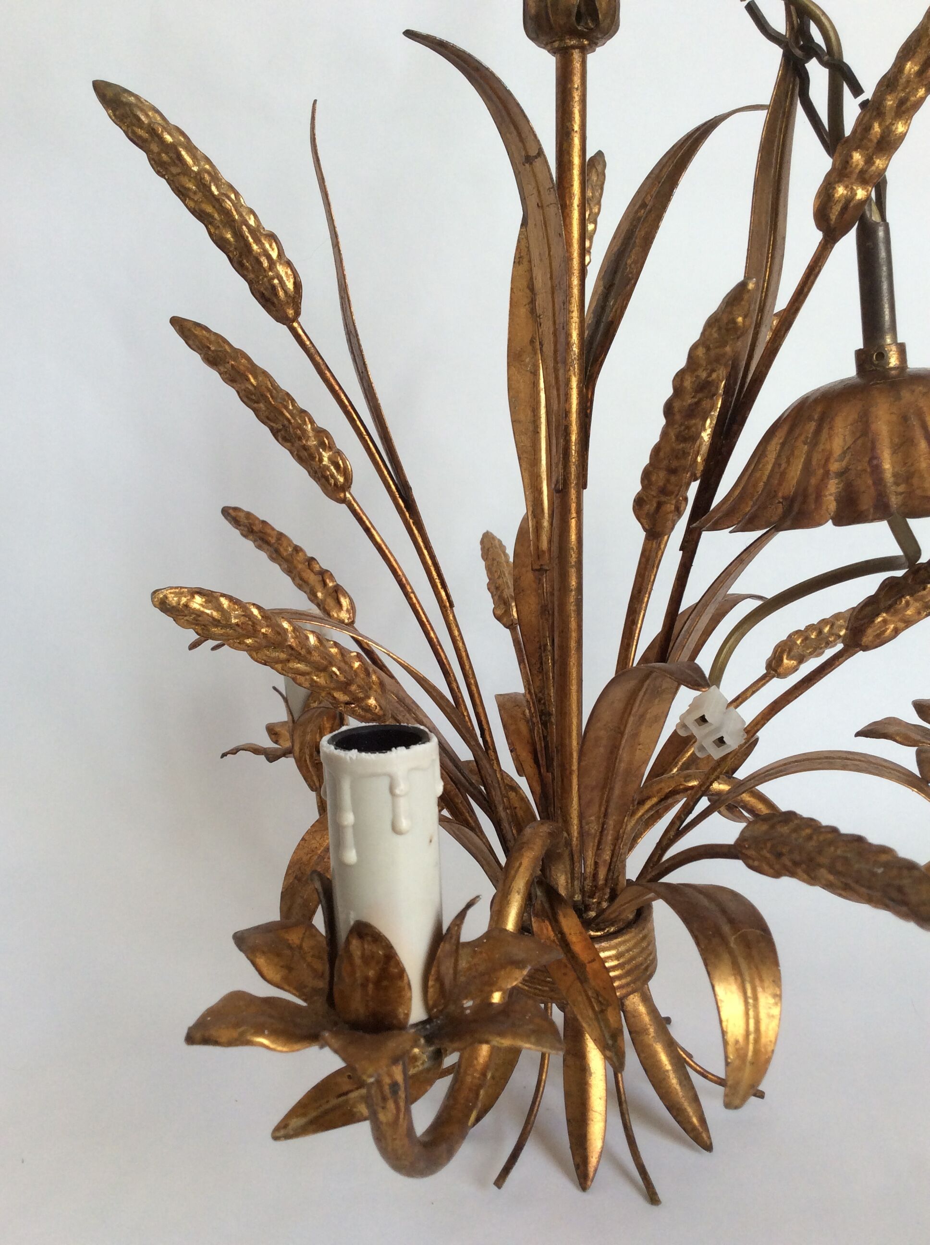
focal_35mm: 32
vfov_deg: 56.9
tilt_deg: -11.3
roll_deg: -0.8
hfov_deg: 44.1
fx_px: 1149
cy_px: 622
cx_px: 465
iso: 40
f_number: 2.4
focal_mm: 3.3
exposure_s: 1/50
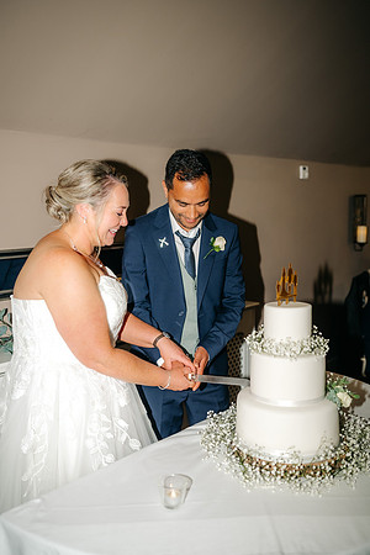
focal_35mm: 35
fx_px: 540
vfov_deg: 54.4
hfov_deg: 37.9
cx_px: 185
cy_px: 278
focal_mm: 35
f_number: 2.2
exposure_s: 1/200
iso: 320
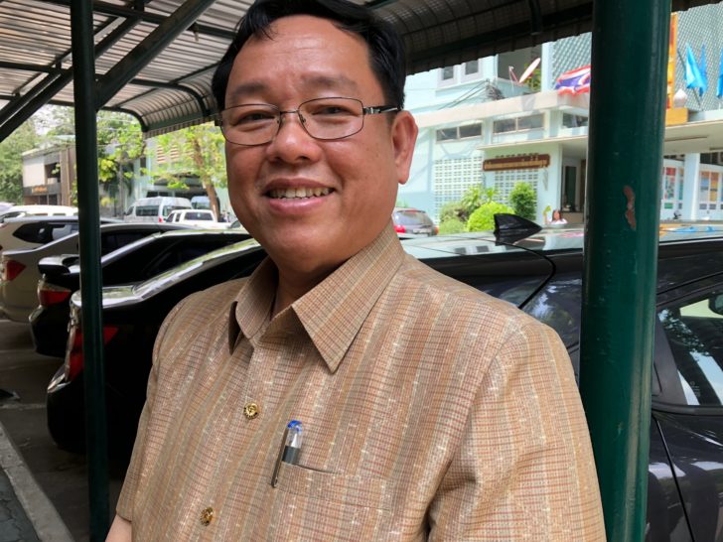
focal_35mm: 28
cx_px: 362
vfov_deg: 49.7
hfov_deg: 63.4
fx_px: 585
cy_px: 271
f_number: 1.8
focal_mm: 3.99
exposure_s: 1/214
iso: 20
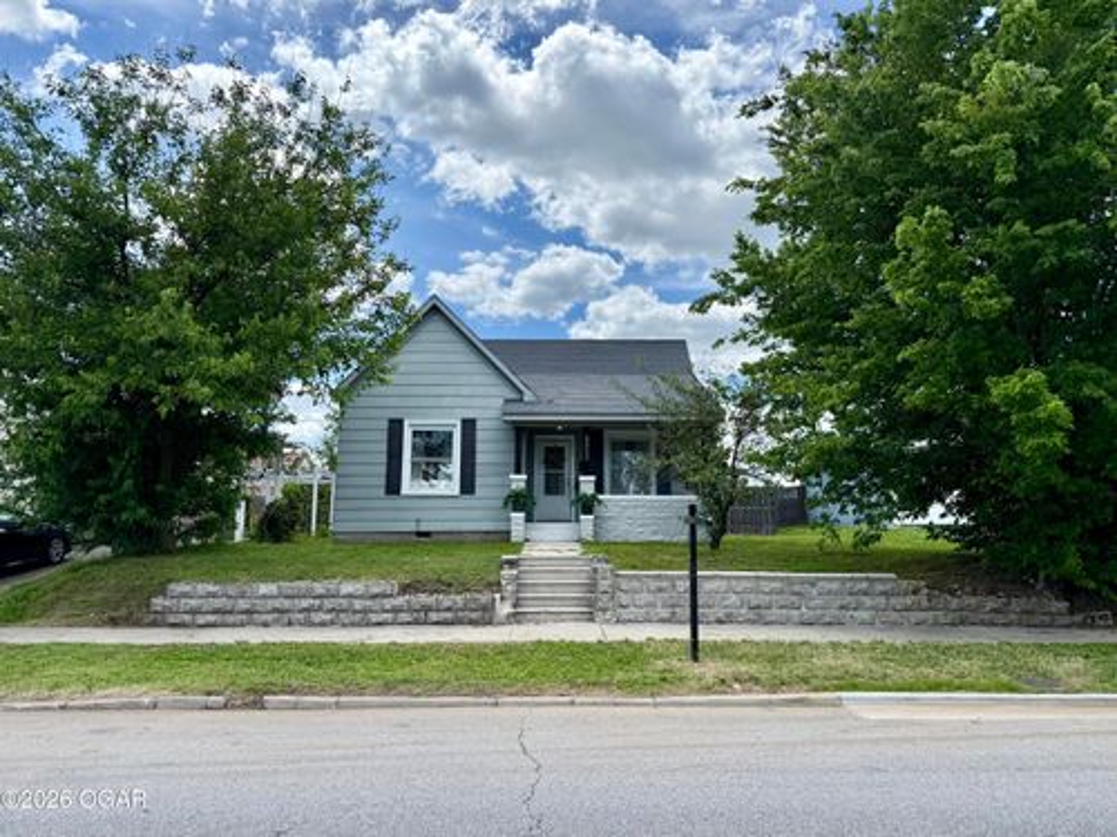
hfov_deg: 71.6
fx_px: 774
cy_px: 418
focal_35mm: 24
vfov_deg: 56.8
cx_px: 558
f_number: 1.78
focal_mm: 6.76
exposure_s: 1/4975
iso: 100
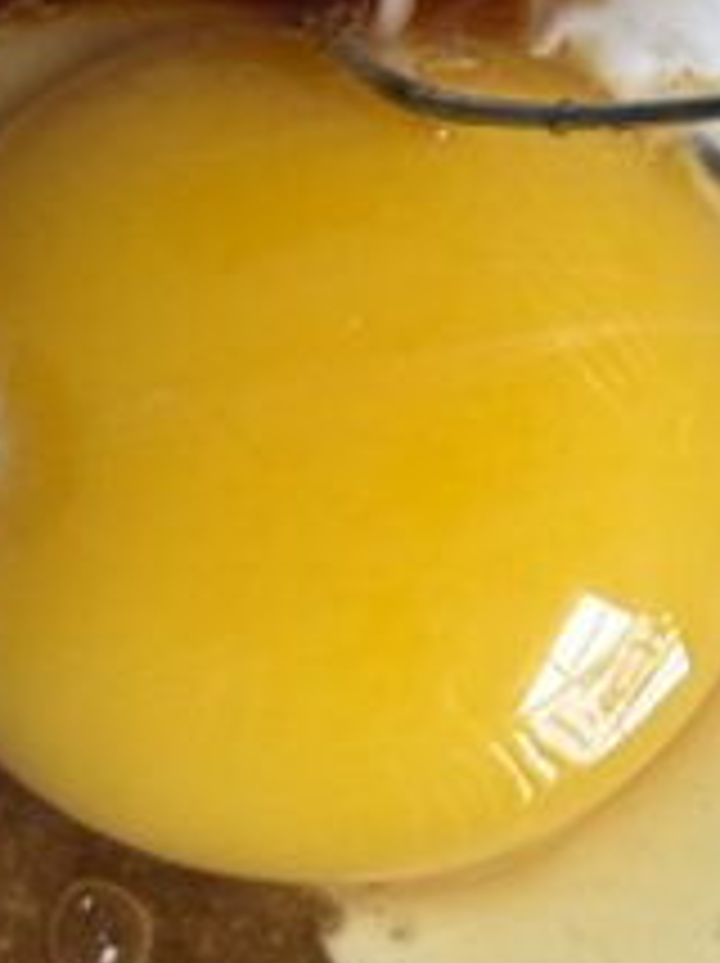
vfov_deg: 8.5
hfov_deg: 6.4
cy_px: -158
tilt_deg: -69.1
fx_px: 6391
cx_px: 945
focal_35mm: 230
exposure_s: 1/60
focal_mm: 6.76
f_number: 1.78
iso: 100
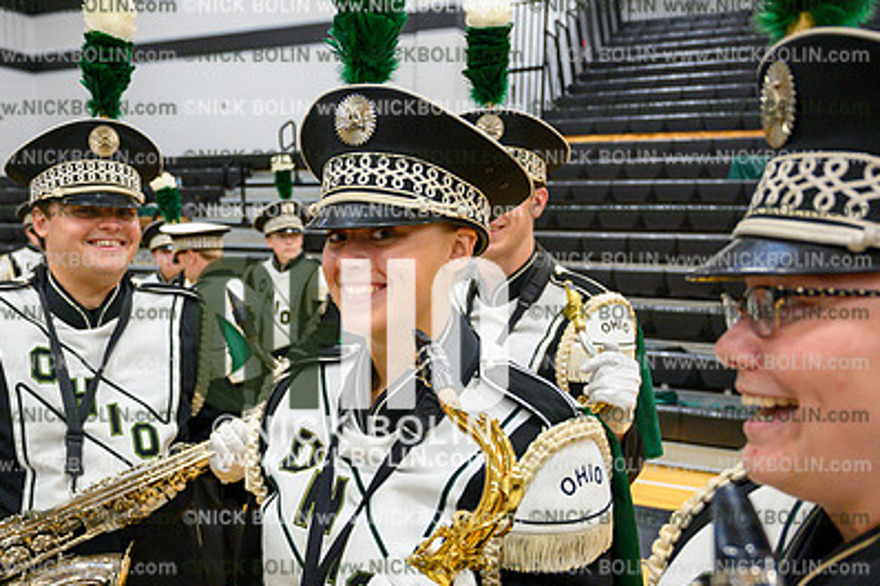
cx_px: 352
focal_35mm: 35
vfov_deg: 37.6
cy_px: 363
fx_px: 855
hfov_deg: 54.1
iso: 1250
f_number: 4
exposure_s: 1/250
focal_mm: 24
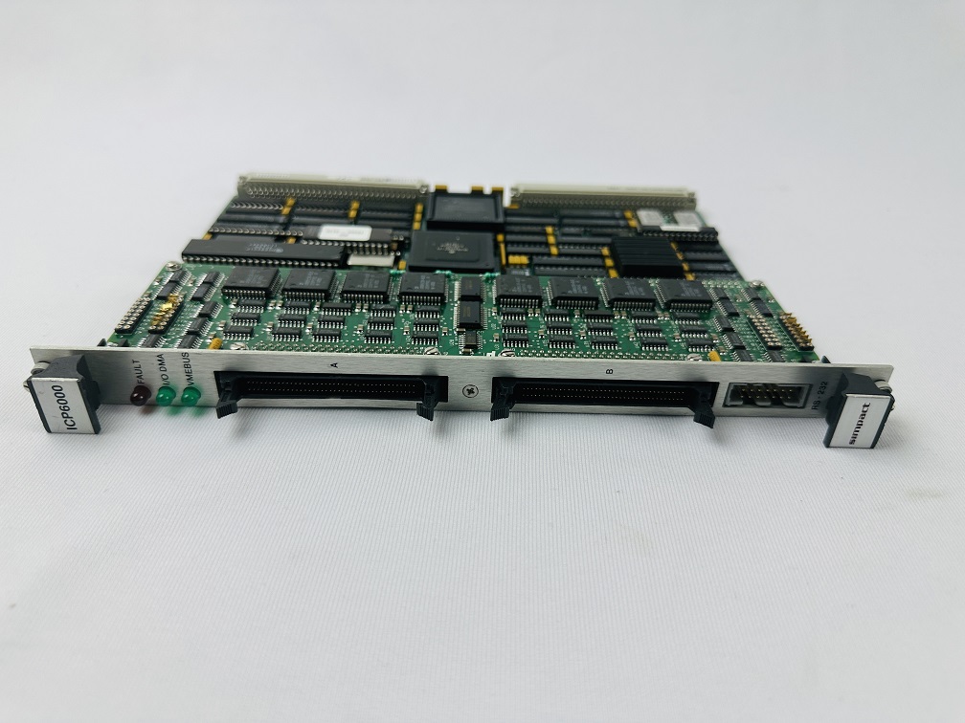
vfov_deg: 56.8
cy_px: 362
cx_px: 482
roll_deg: -3.6
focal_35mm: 24
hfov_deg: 71.6
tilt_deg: -34.3
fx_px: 669
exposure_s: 1/138
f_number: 1.78
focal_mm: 6.86
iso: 64
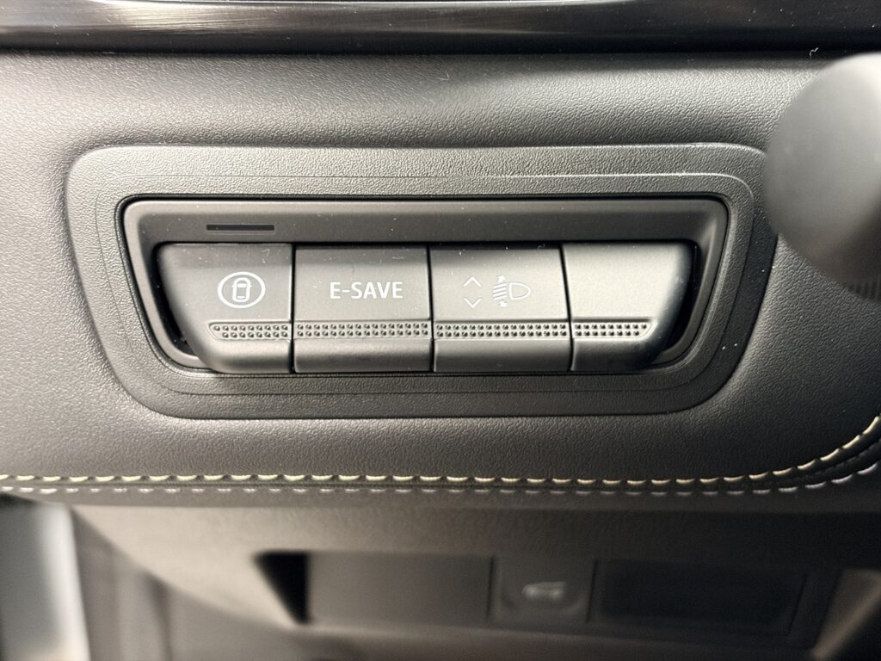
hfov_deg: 36.8
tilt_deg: -40.5
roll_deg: -1.5
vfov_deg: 28.0
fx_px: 1323
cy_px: 330
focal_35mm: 52
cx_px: 440
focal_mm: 5.96
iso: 400
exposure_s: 1/25
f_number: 1.6
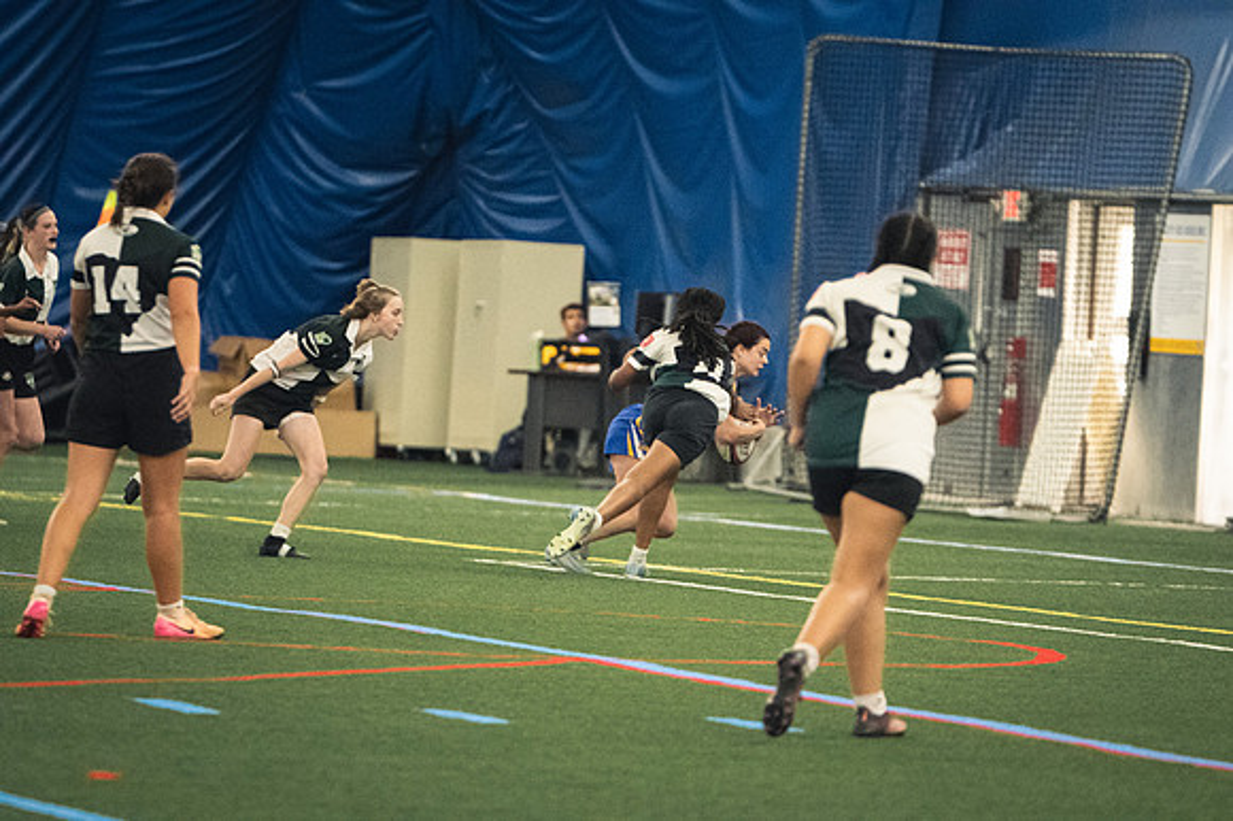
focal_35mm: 300
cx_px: 616
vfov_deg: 4.6
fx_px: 10269
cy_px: 410
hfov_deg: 6.9
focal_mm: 200
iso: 11400
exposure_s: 1/500
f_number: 2.8
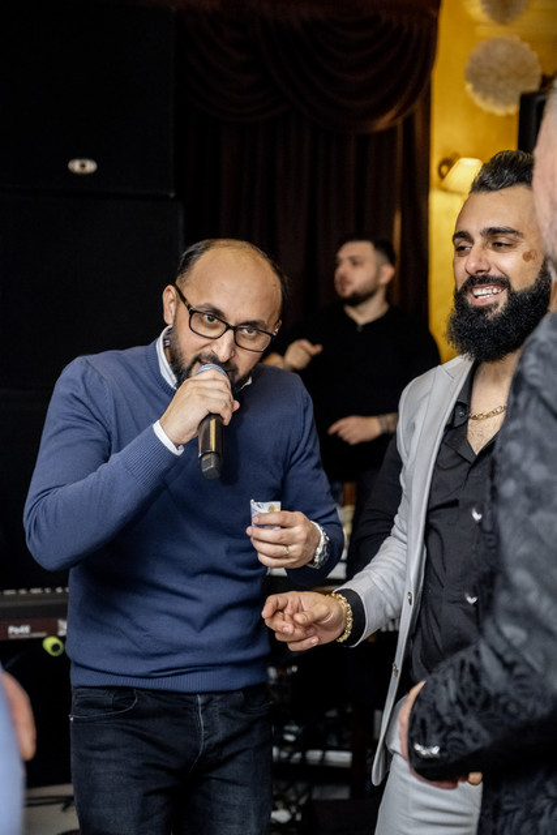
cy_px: 418
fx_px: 1577
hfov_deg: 20.0
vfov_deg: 29.6
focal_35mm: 68
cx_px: 278
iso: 1600
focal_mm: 45.5
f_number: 2.8
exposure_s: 1/125
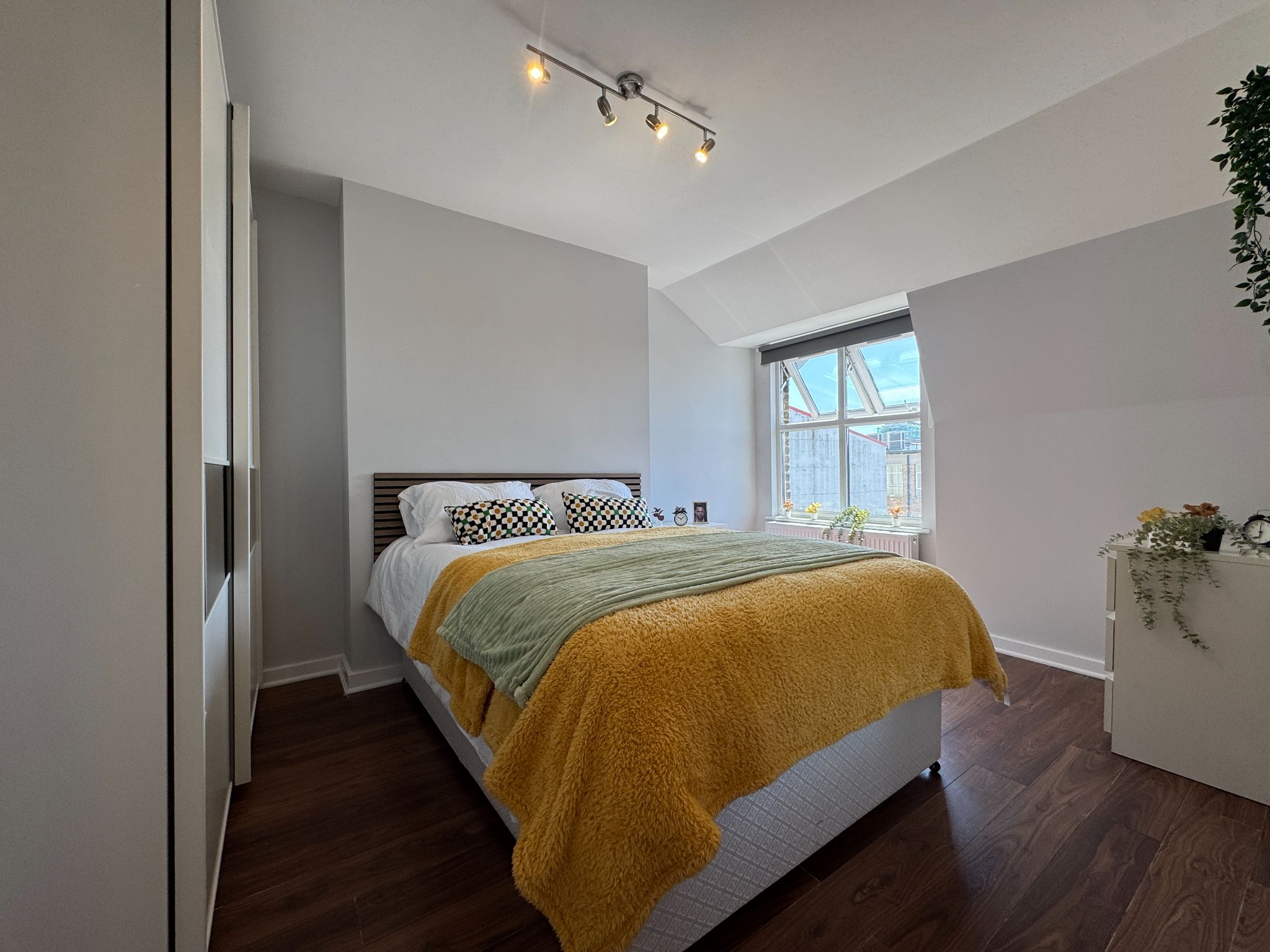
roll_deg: +1.3
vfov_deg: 85.7
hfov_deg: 102.1
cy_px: 476
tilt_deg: +0.7
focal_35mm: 14
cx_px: 635
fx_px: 514
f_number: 2.2
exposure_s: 1/157
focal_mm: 2.22
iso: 40
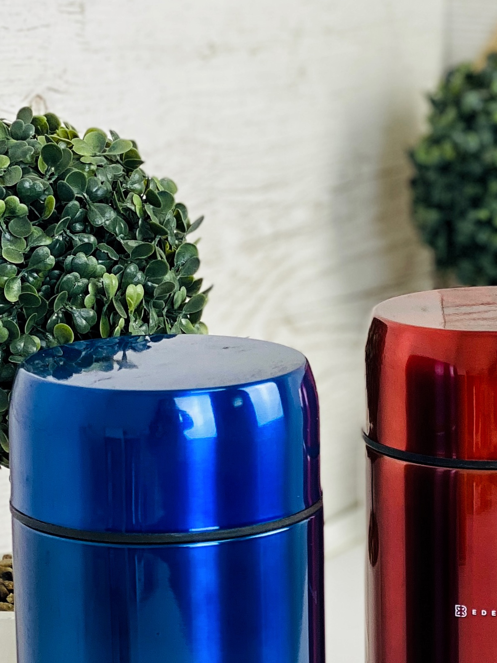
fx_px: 2508
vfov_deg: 15.0
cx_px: 423
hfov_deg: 11.3
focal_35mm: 131
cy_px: 423
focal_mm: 6
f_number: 2
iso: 40
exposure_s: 1/100
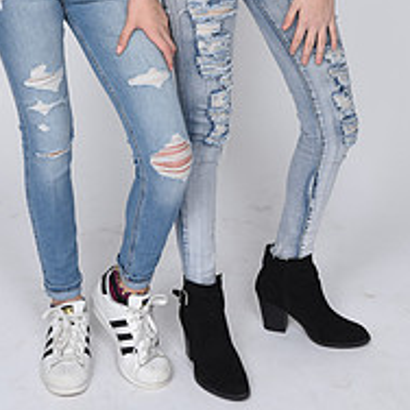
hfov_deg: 14.8
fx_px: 1581
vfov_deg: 14.1
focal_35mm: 118
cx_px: 210
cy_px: -144
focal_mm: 45
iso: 100
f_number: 7.1
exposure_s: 1/160
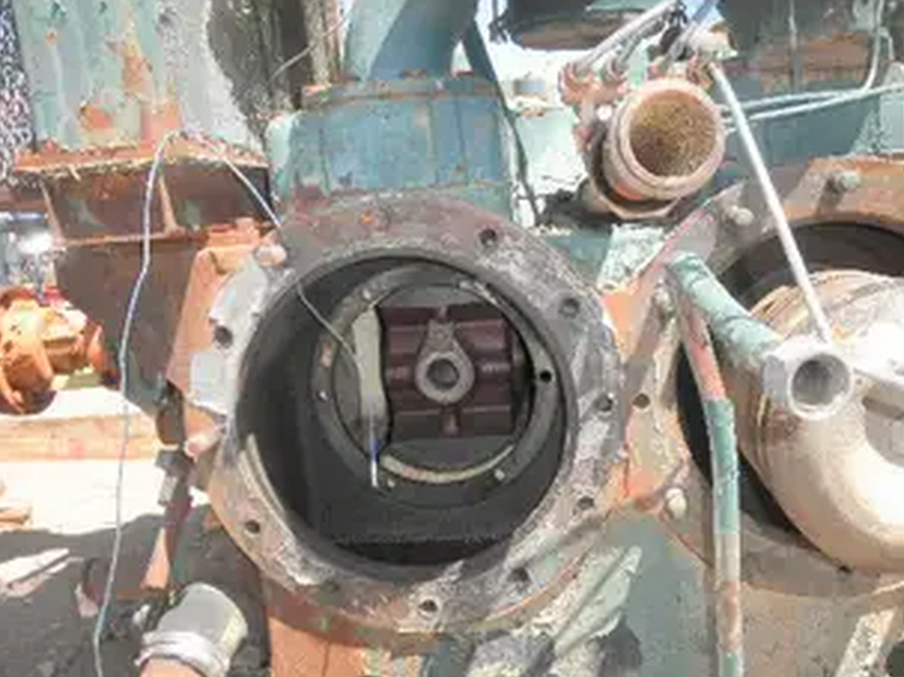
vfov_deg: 38.3
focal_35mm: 37
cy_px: 432
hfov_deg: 49.6
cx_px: 570
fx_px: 966
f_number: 3
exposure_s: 1/320
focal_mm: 5
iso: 64
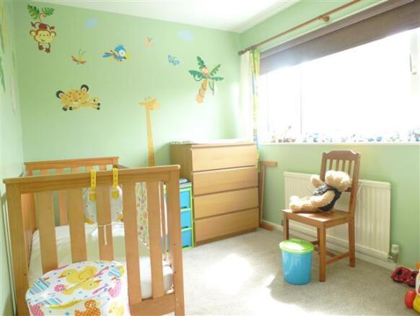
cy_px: 158
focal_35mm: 24
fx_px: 291
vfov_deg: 56.9
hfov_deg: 71.6
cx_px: 210
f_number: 3.3
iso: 200
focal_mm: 4.3
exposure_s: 1/60
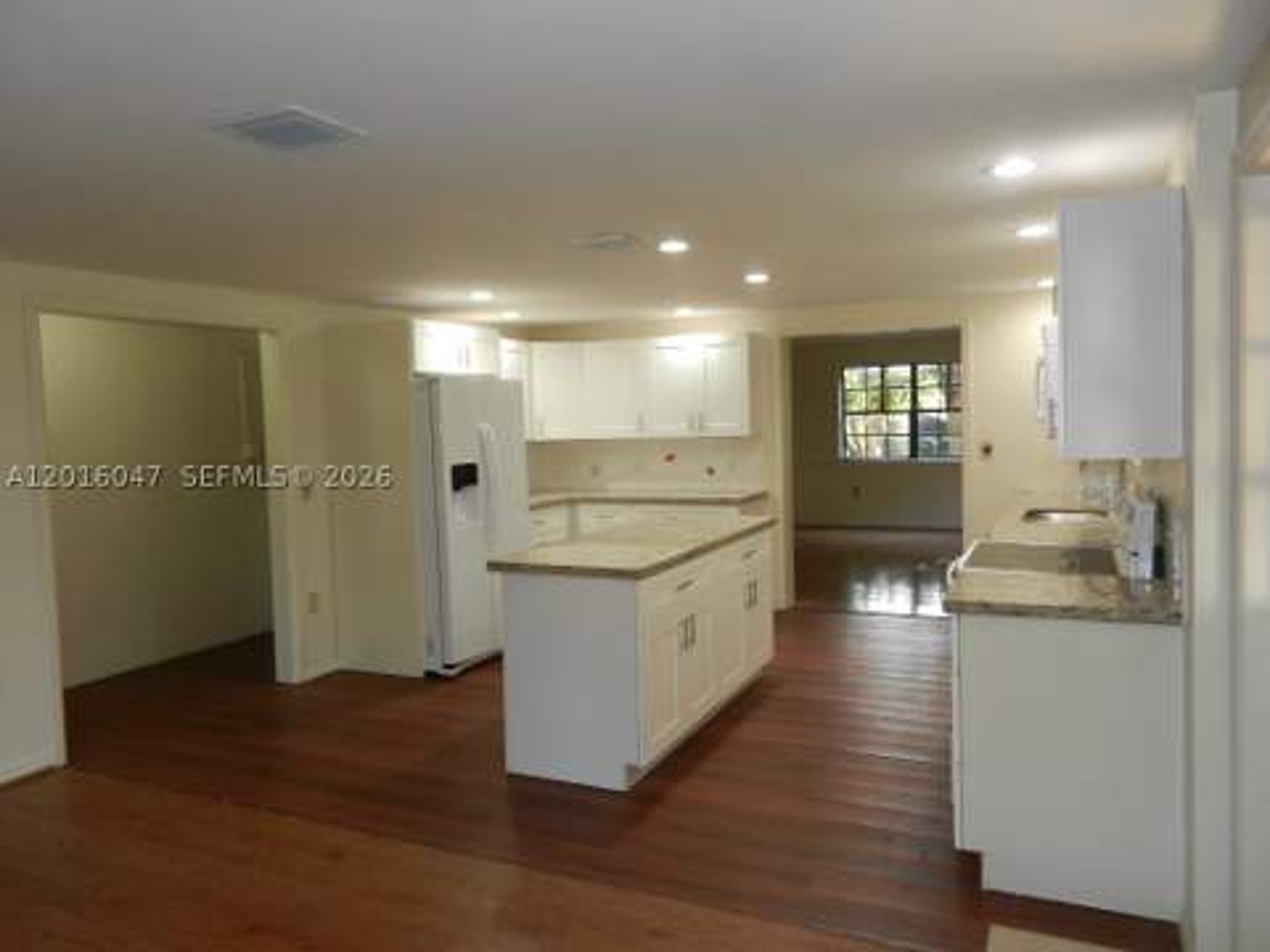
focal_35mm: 25
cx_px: 635
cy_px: 476
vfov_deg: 54.9
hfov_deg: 69.4
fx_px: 917
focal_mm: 4.5
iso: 200
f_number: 3.5
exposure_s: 1/30
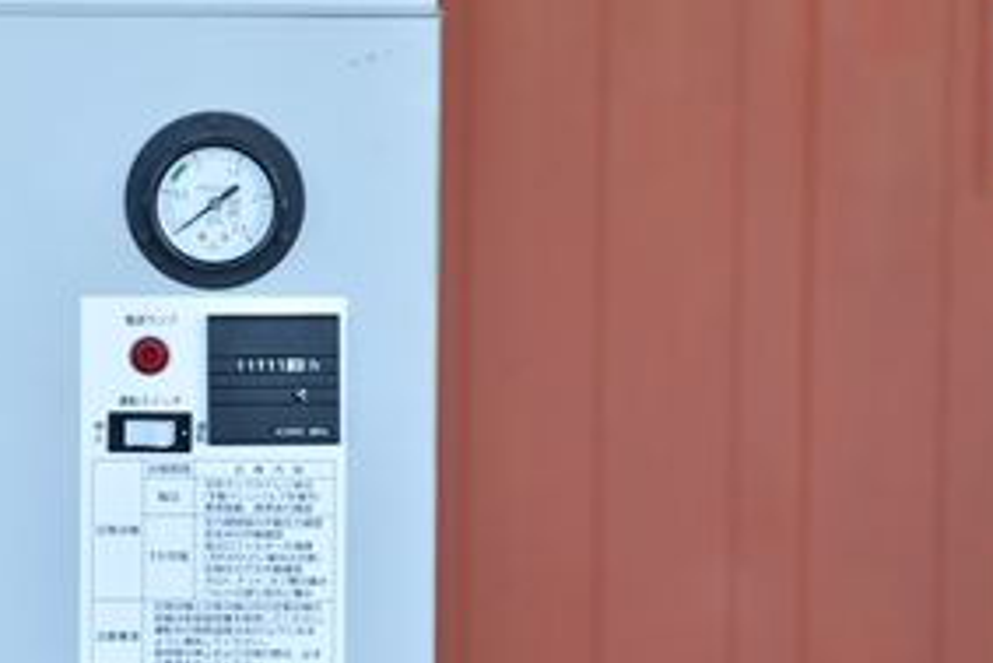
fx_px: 5271
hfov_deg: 10.7
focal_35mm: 191
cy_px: 186
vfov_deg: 7.2
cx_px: 175
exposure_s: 1/200
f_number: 6.3
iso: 1250
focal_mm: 72
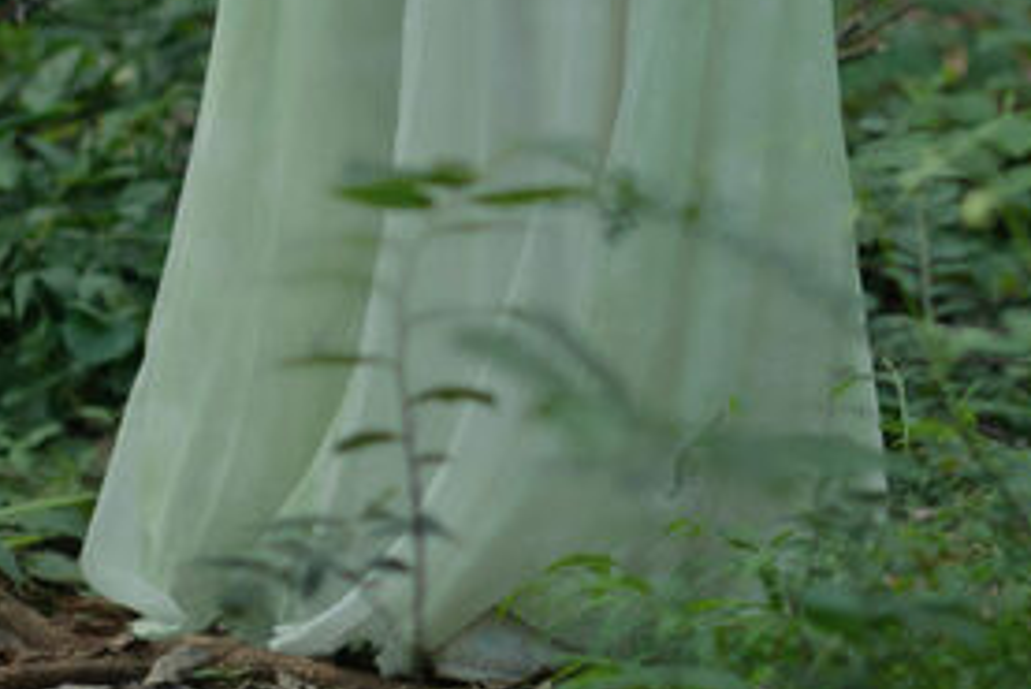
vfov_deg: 3.7
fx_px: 10544
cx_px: 1087
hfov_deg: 5.6
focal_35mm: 368
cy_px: -566
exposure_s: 1/200
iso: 100
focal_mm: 85
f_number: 1.8
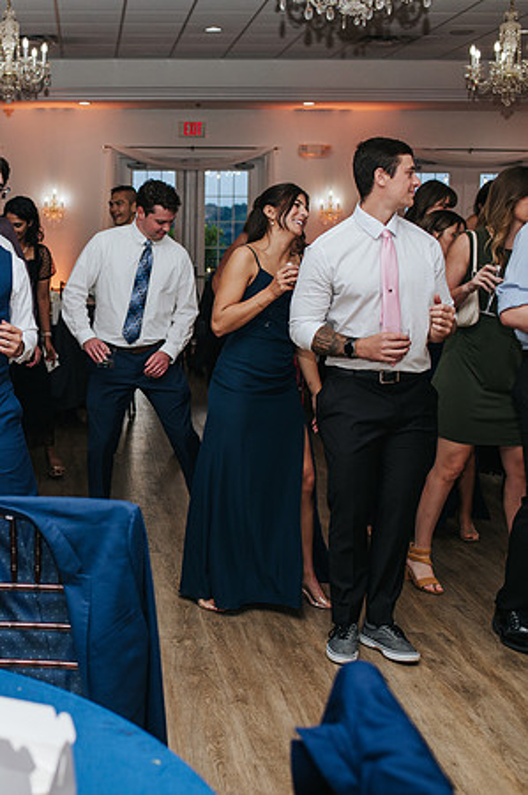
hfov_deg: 24.7
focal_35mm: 53
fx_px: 1159
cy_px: 398
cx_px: 22
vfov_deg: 37.8
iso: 800
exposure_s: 1/200
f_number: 3.2
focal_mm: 35
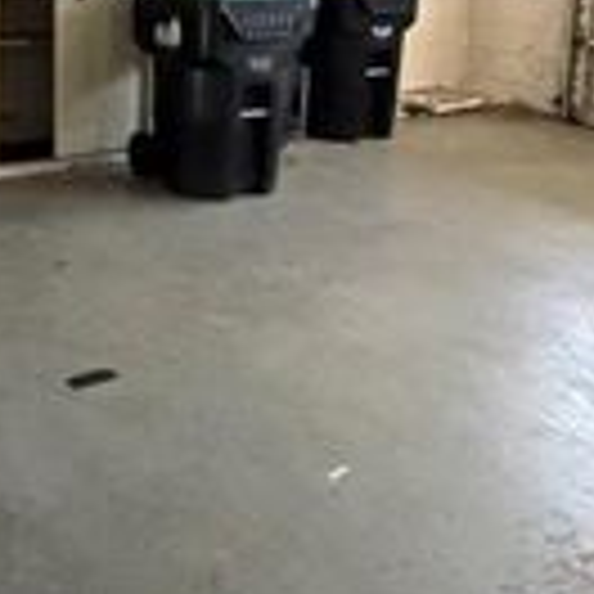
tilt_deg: -9.7
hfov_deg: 30.8
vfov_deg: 32.3
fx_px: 971
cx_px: -38
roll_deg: -1.4
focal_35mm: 50
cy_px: 54
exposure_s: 1/60
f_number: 2.2
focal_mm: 2.22
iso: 800
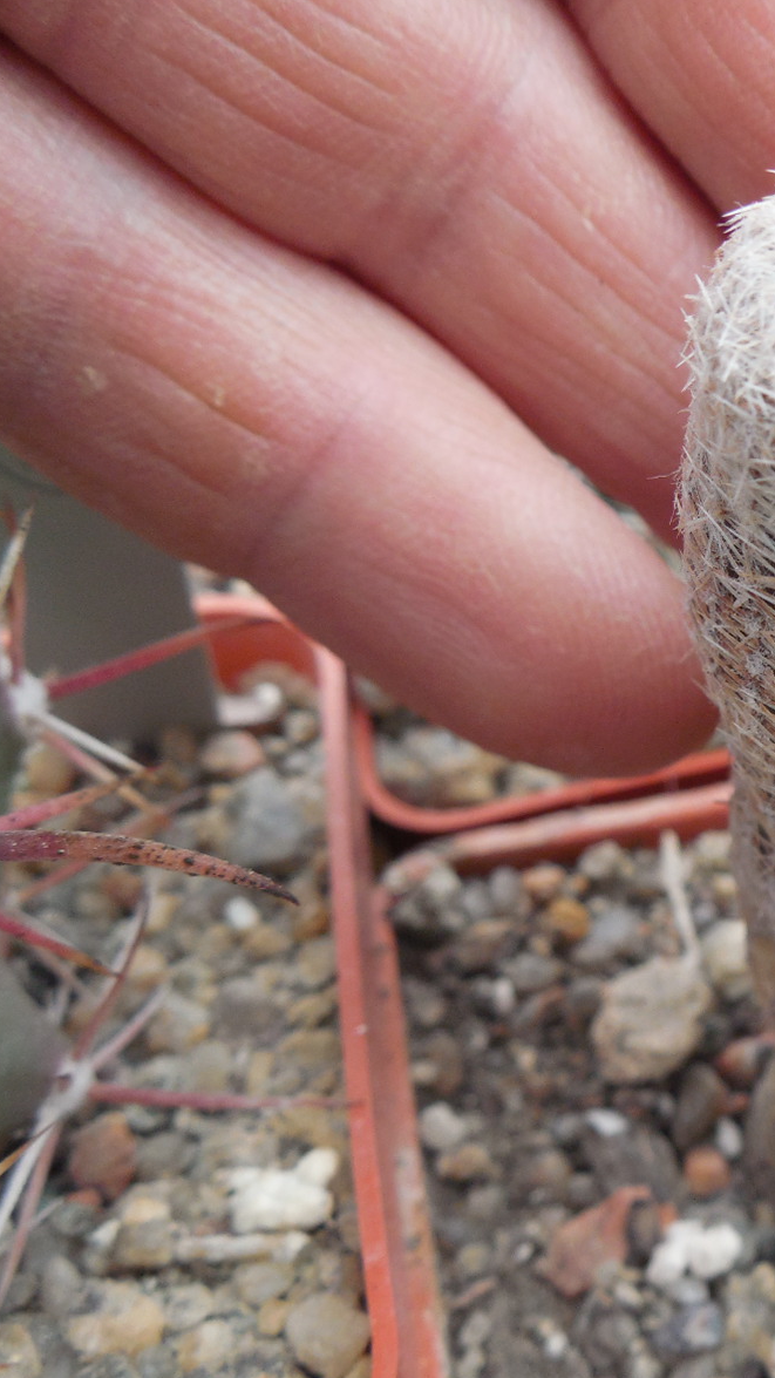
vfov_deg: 44.6
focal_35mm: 46
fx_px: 1680
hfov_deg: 24.1
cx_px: 876
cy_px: 697
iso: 220
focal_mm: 5.6
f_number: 3.6
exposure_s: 1/30
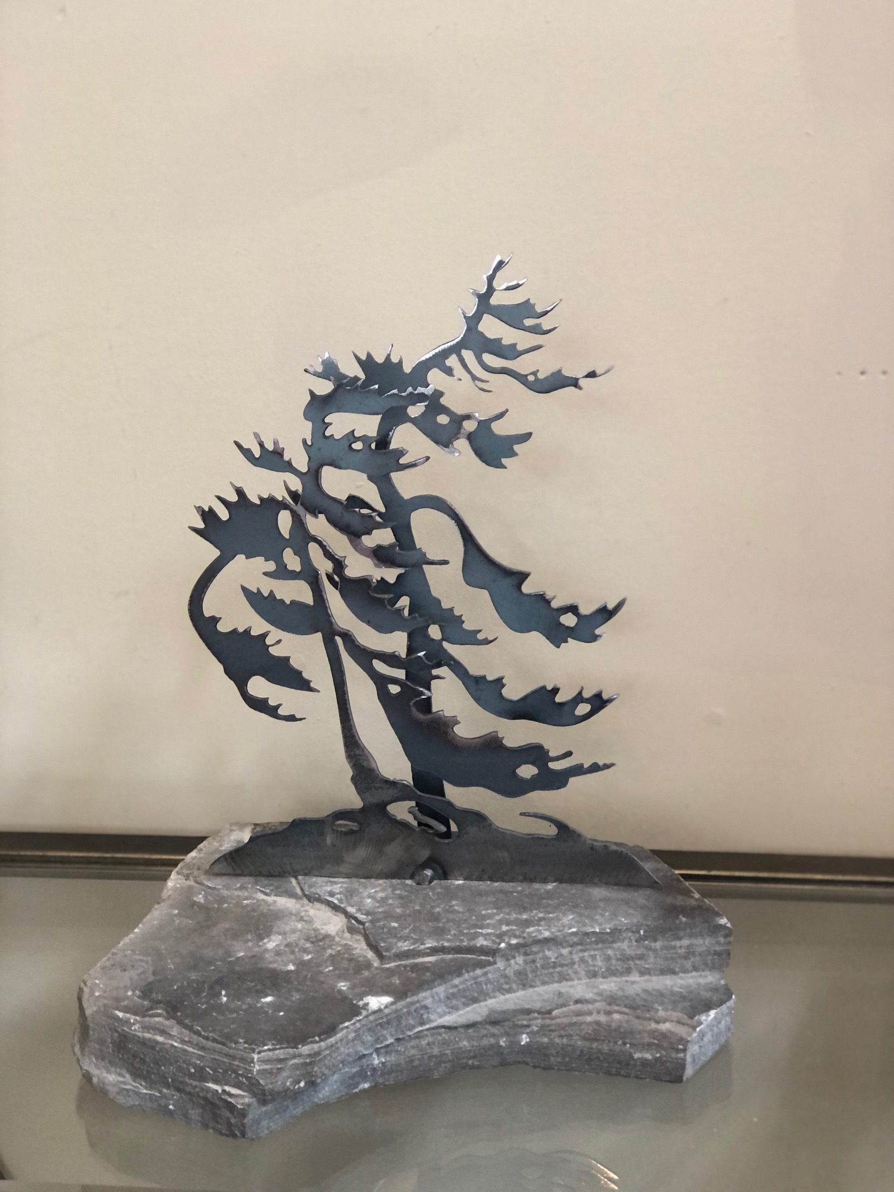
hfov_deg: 25.7
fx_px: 1963
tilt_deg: -13.6
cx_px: 447
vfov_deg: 33.8
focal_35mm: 57
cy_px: 596
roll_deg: +0.9
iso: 200
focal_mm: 6.6
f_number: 2.8
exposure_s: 1/30
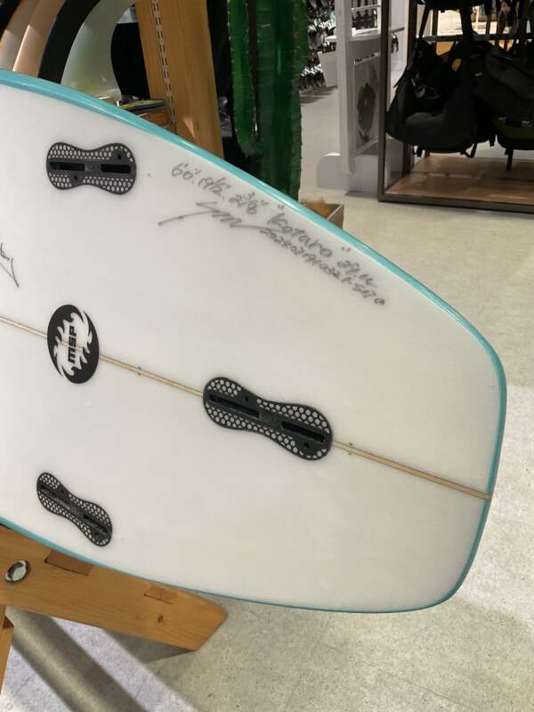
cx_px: 267
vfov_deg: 61.7
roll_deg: +5.1
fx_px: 596
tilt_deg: -31.2
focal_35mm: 29
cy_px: 356
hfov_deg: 48.2
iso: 50
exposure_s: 1/100
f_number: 1.8
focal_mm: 3
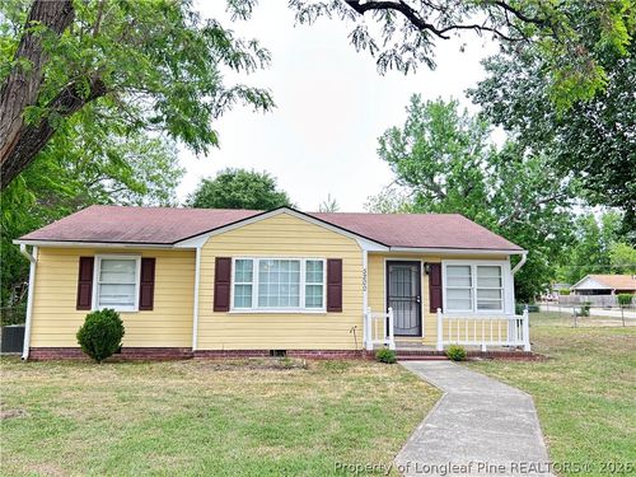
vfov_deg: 53.1
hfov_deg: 67.3
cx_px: 318
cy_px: 238
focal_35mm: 26
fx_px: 478
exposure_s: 1/284
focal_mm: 5.7
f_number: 1.5
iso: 50
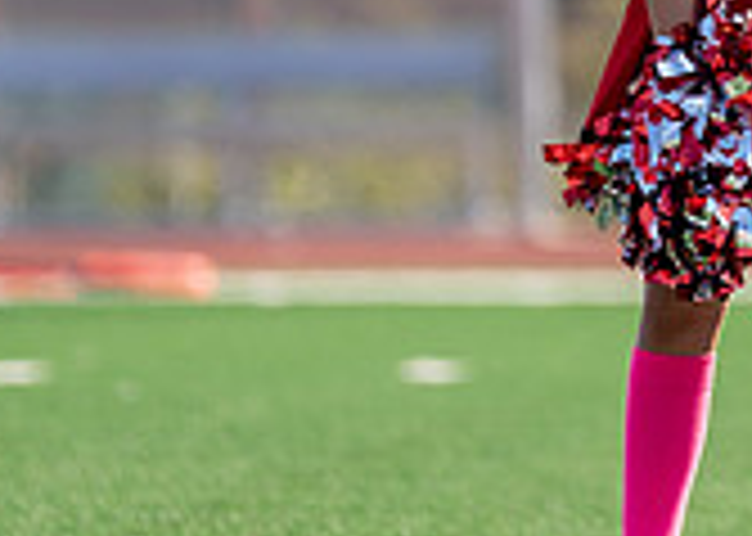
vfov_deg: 2.0
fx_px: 15045
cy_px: -41
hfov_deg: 2.9
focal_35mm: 705
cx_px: 806
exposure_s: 1/1250
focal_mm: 194
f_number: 2.8
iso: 100
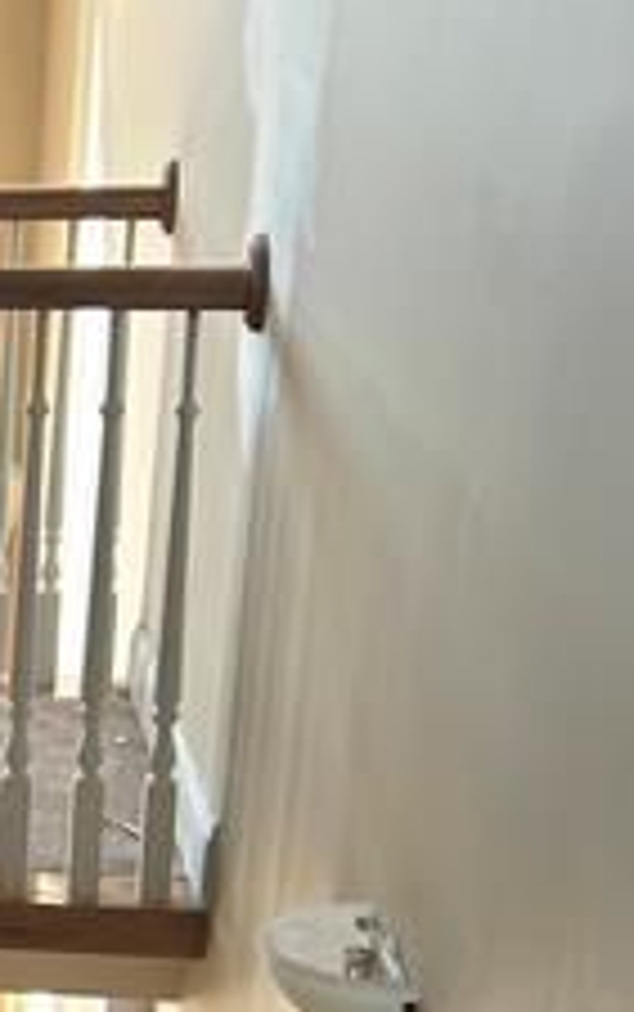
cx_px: -621
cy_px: 774
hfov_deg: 12.4
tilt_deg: -15.6
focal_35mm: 94
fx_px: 2594
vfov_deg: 21.9
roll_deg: -0.3
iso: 50
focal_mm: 5.7
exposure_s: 1/141
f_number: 1.5
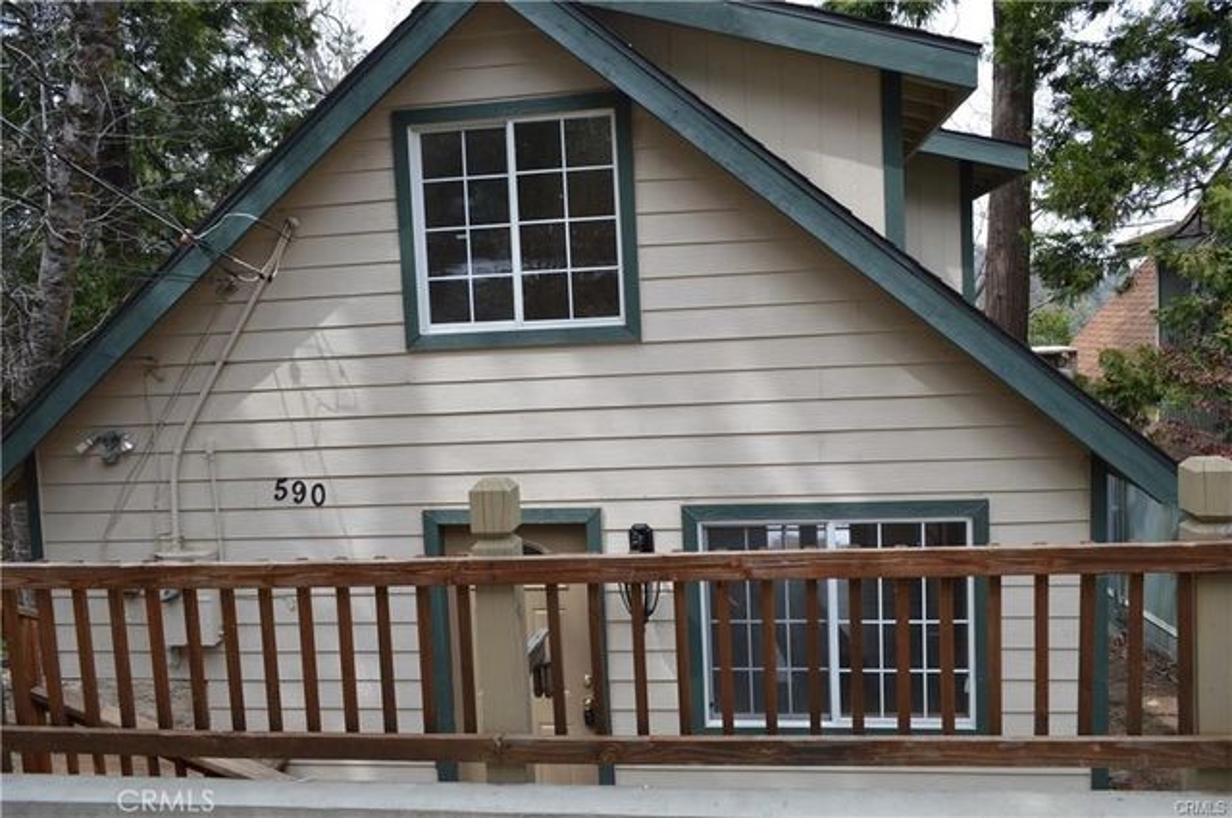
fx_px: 1025
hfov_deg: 62.0
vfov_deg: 43.5
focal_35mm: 30
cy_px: 409
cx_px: 616
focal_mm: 20
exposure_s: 1/160
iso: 100
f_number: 6.3
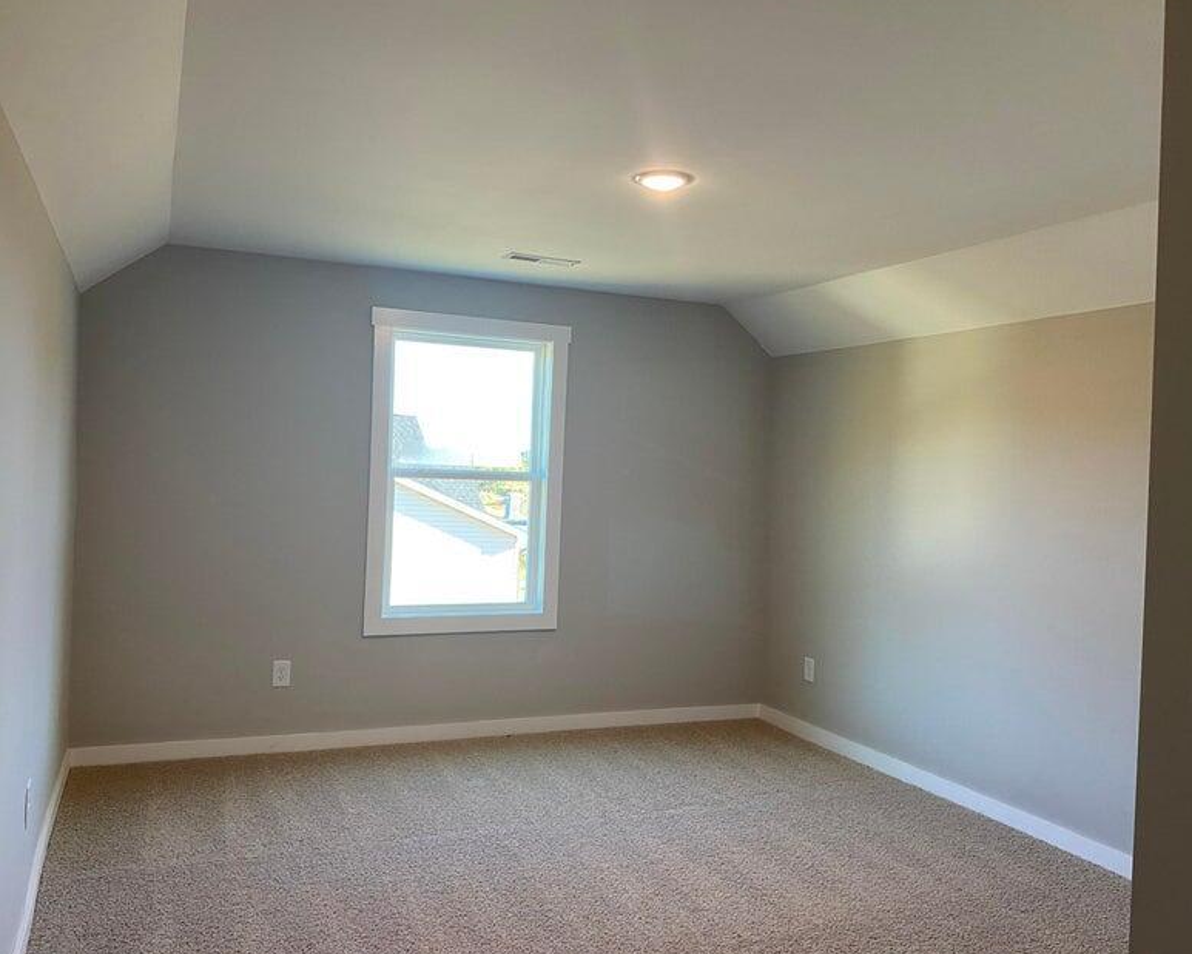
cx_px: 557
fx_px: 988
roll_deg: -2.5
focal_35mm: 28
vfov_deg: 51.6
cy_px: 481
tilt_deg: -1.9
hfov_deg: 62.1
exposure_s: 1/60
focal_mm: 4.25
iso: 80
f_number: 1.8
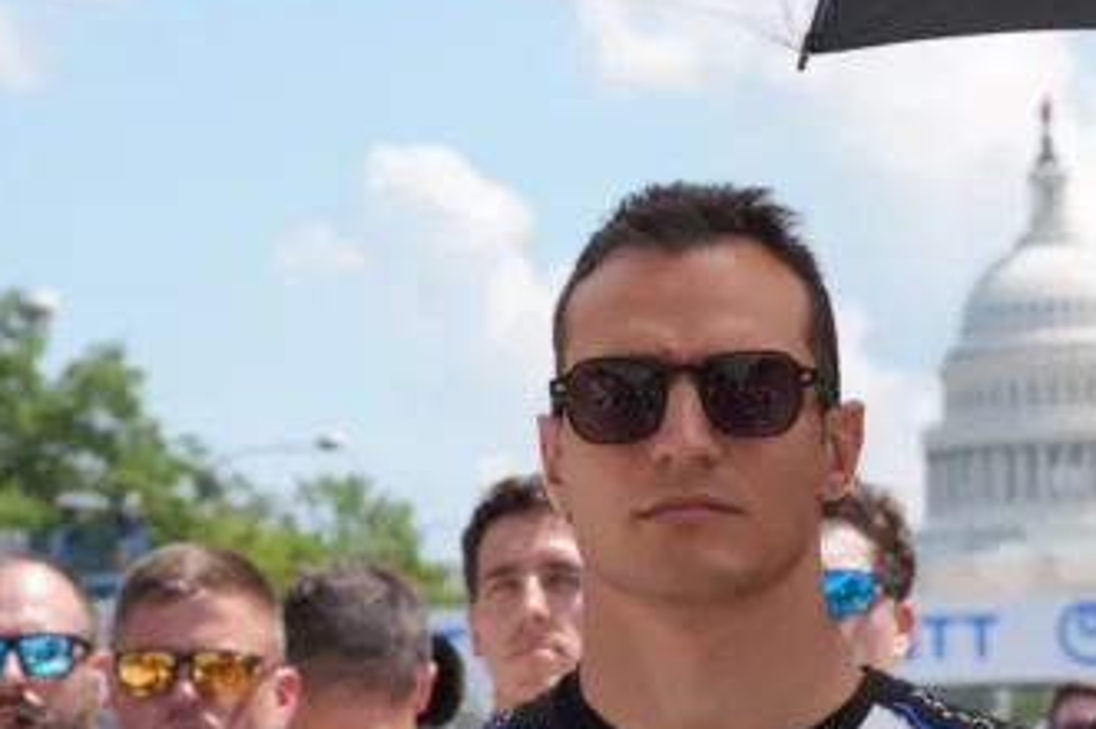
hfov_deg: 9.3
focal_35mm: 220
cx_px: 1103
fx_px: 6691
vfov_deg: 6.2
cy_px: 636
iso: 800
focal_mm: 97
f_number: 13
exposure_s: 1/800
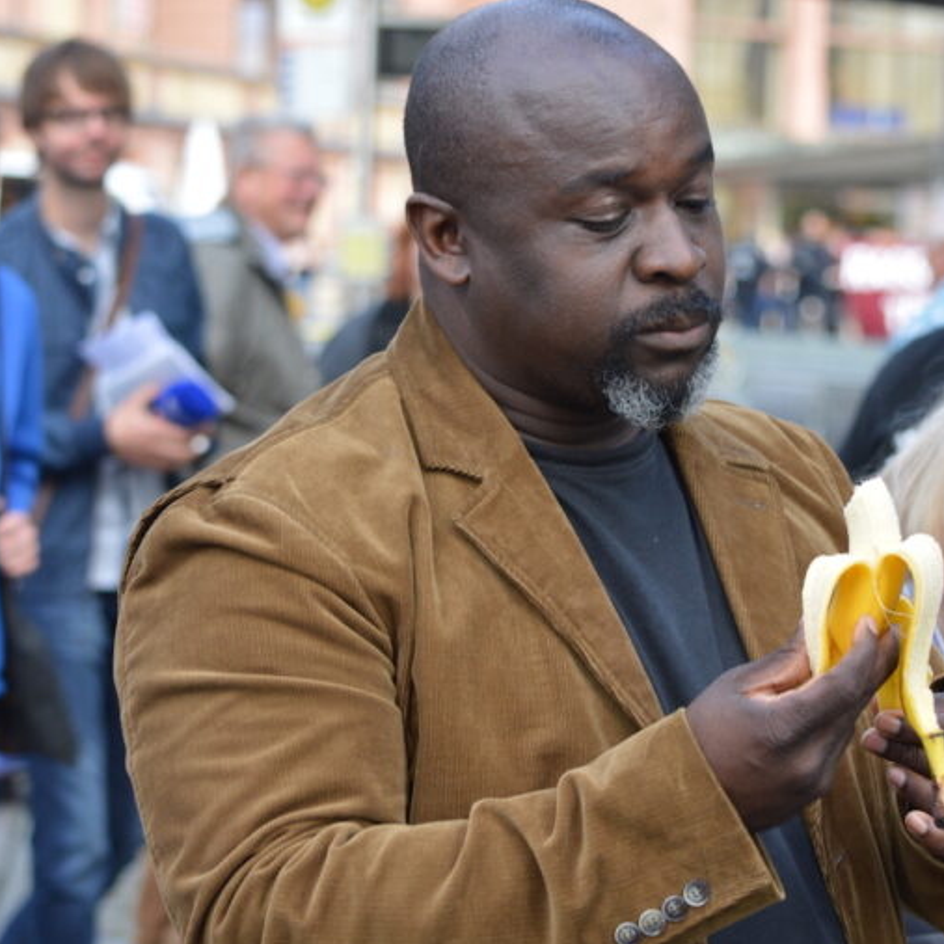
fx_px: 4289
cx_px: 557
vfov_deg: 12.6
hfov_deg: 12.6
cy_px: 474
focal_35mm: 139
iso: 280
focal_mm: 72
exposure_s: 1/125
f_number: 5.6
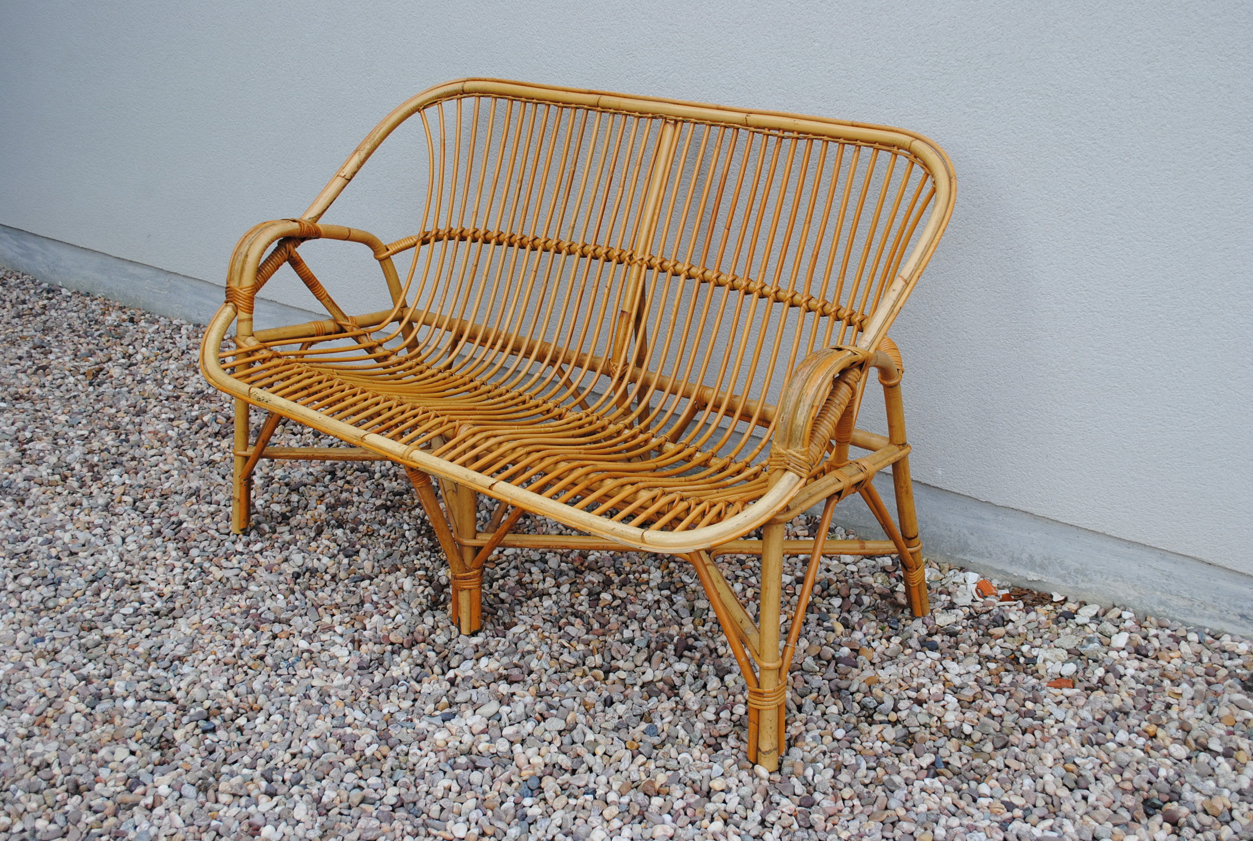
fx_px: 1256
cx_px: 626
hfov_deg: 53.0
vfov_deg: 37.0
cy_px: 420
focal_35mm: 36
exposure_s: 1/125
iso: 100
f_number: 5.6
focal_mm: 24
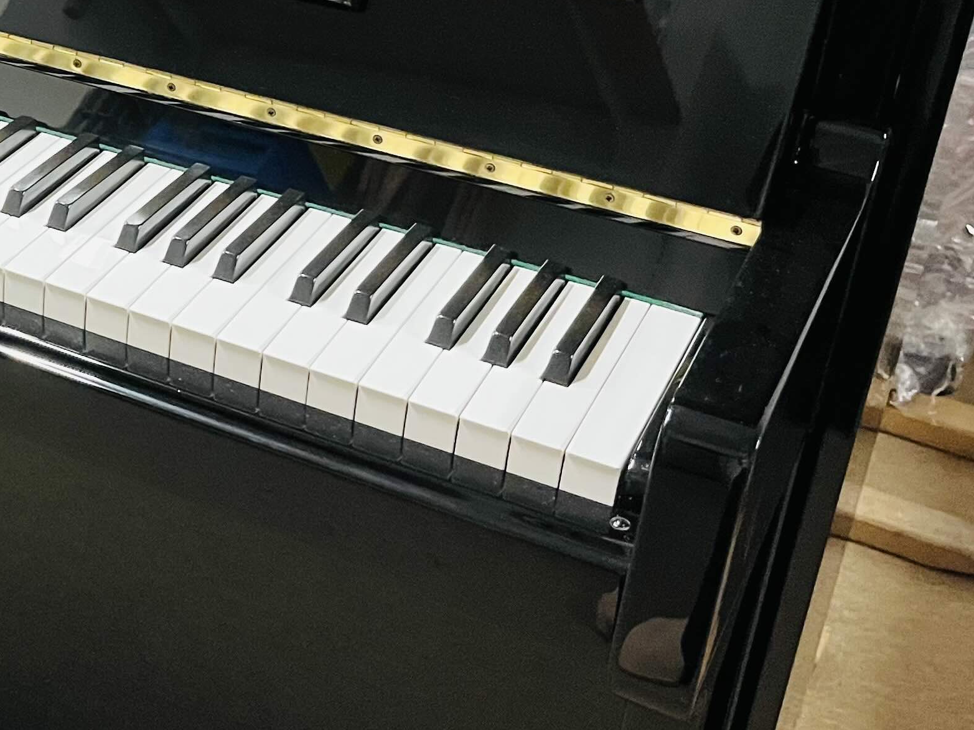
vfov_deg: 21.6
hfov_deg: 26.5
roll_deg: +1.4
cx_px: -121
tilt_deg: -28.5
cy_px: 139
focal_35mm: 67
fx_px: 1885
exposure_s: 1/33
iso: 400
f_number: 1.6
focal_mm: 5.1
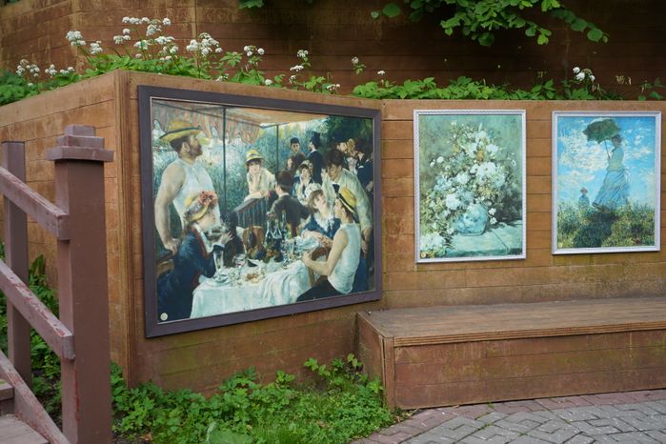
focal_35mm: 33
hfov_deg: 57.2
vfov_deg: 40.0
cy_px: 222
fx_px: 610
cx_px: 333
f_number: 4
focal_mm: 33
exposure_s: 1/160
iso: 320
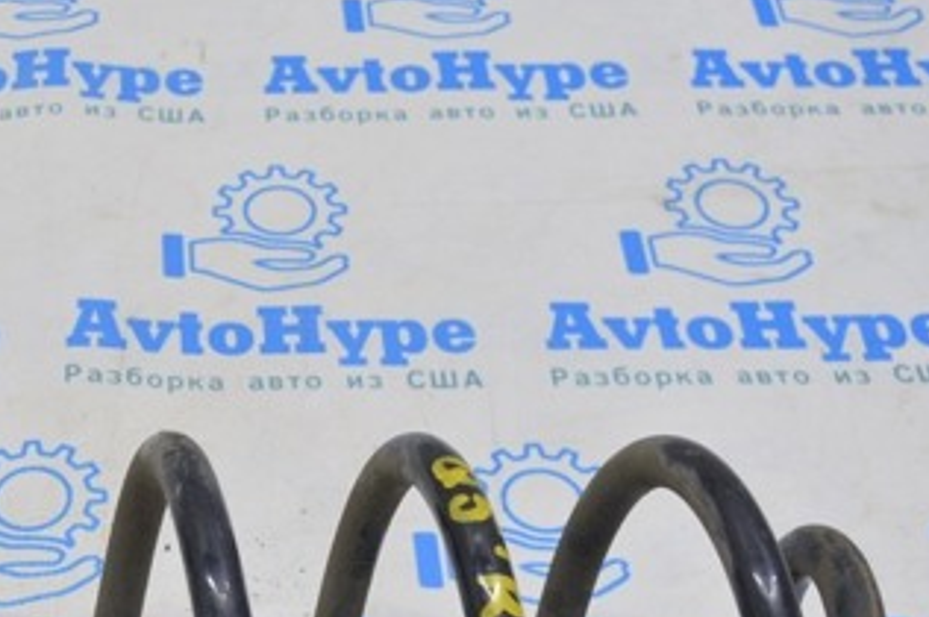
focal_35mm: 76
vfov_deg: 17.6
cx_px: 44
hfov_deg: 25.6
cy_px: 563
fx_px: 1960
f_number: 5.6
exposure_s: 1/25
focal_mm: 25
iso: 400
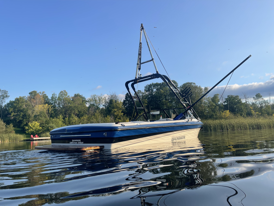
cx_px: 137
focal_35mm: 26
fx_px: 206
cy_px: 103
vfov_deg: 53.1
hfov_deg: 67.3
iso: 32
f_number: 1.6
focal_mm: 5.1
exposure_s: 1/2049
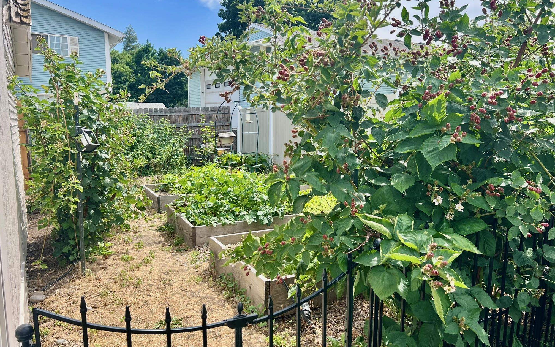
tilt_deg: -8.6
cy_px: 175
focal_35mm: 28
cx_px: 276
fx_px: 424
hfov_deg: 66.5
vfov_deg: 44.5
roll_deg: -0.5
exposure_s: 1/1838
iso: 50
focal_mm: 5.7
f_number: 1.5
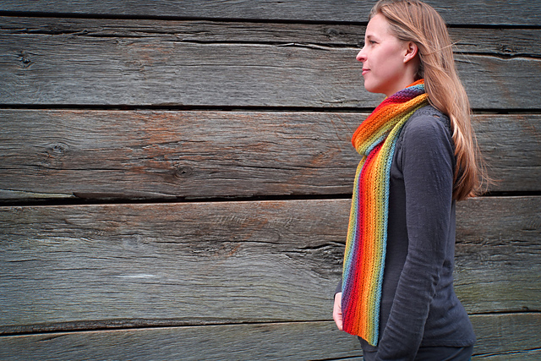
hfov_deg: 51.3
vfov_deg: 35.5
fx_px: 564
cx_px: 270
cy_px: 180
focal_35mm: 38
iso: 500
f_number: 4
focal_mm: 25
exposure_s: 1/160
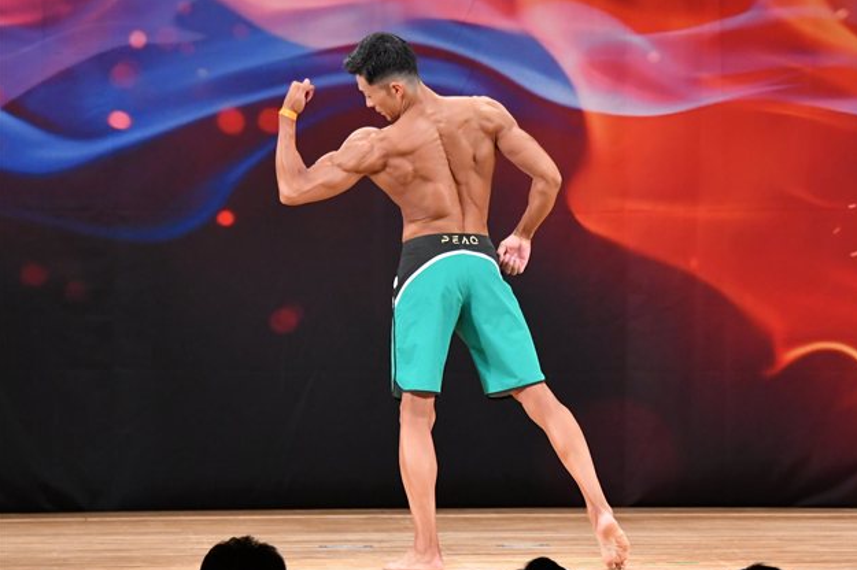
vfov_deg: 5.1
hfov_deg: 7.7
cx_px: 529
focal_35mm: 269
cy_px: 285
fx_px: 6400
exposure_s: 1/400
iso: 4000
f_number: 5.6
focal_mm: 145
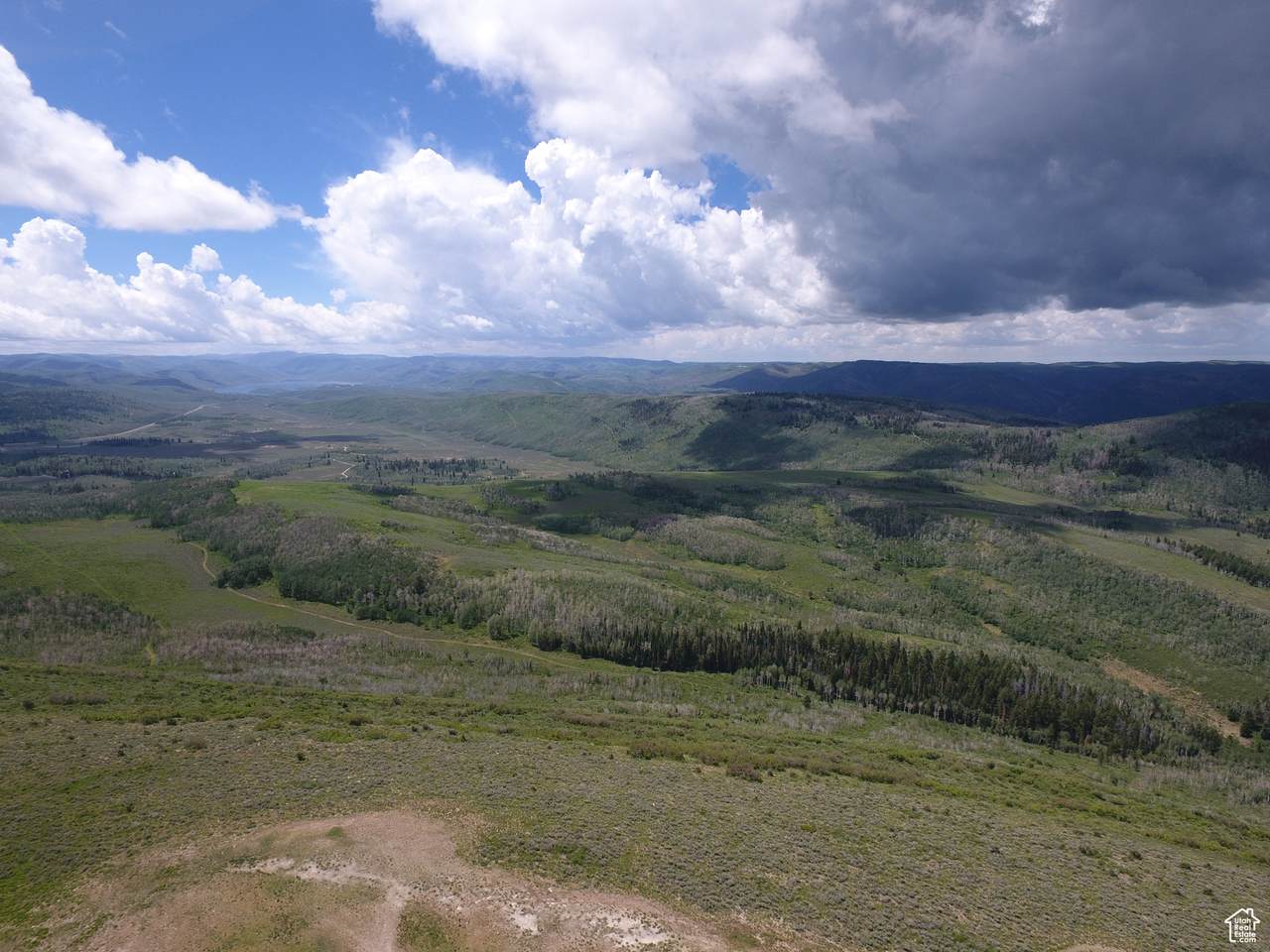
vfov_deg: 66.0
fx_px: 734
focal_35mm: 20
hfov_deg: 81.7
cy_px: 476
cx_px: 635
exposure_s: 1/115
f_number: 2.8
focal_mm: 3.61
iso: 100
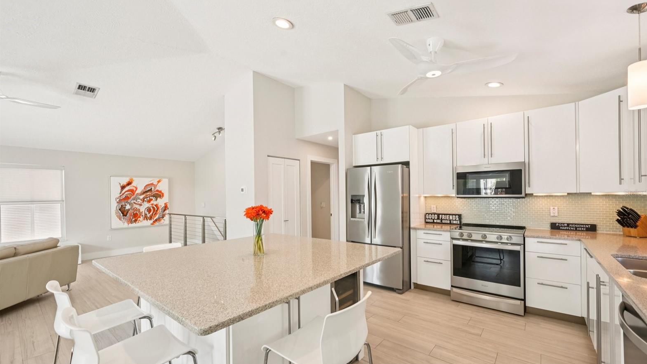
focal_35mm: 15
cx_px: 330
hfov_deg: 103.0
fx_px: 257
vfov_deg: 70.5
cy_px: 193
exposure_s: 1/40
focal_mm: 14
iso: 400
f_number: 8
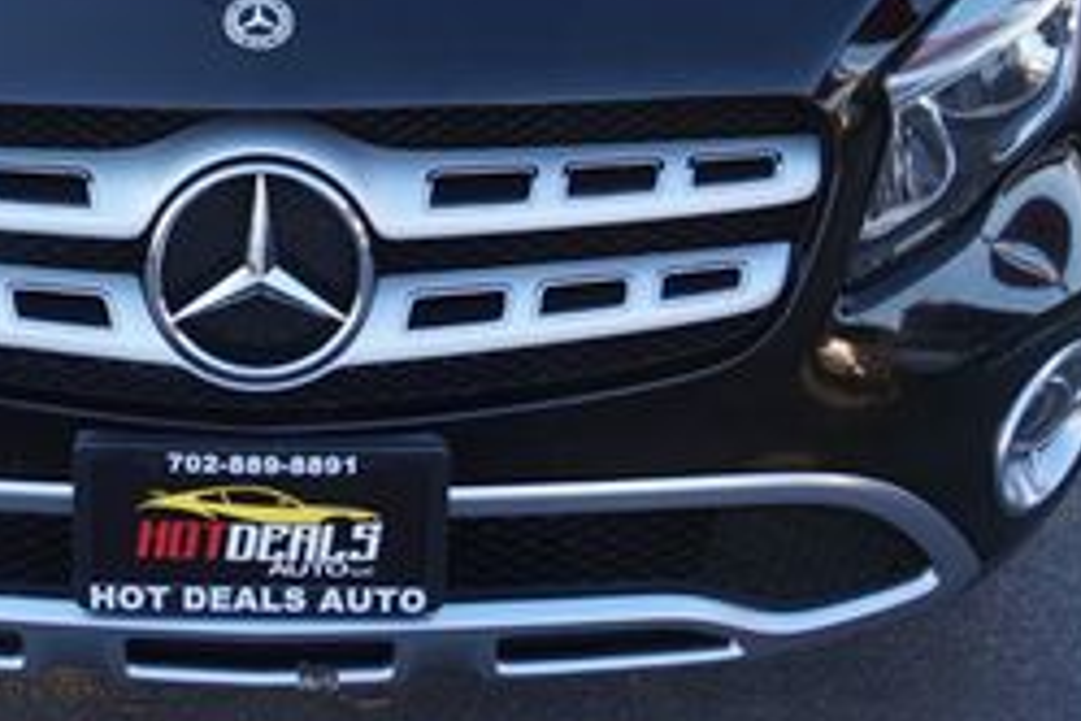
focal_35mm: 77
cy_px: -13
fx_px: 2312
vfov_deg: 17.3
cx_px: 96
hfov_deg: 25.5
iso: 100
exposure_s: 1/80
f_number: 5
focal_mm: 20
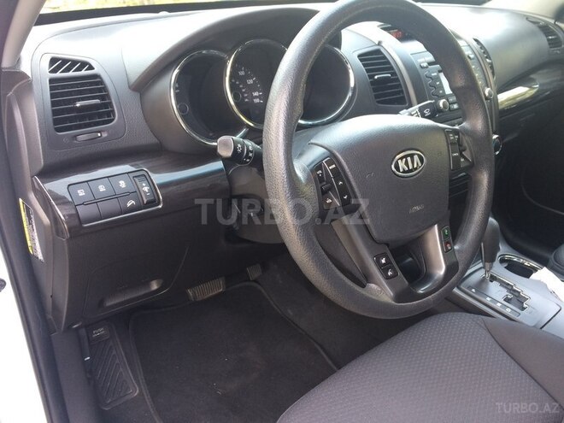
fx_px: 472
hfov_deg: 61.7
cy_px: 212
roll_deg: -1.4
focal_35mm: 29
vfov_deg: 48.2
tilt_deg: -26.6
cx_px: 282
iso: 32
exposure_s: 1/33
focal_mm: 4.15
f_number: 2.2
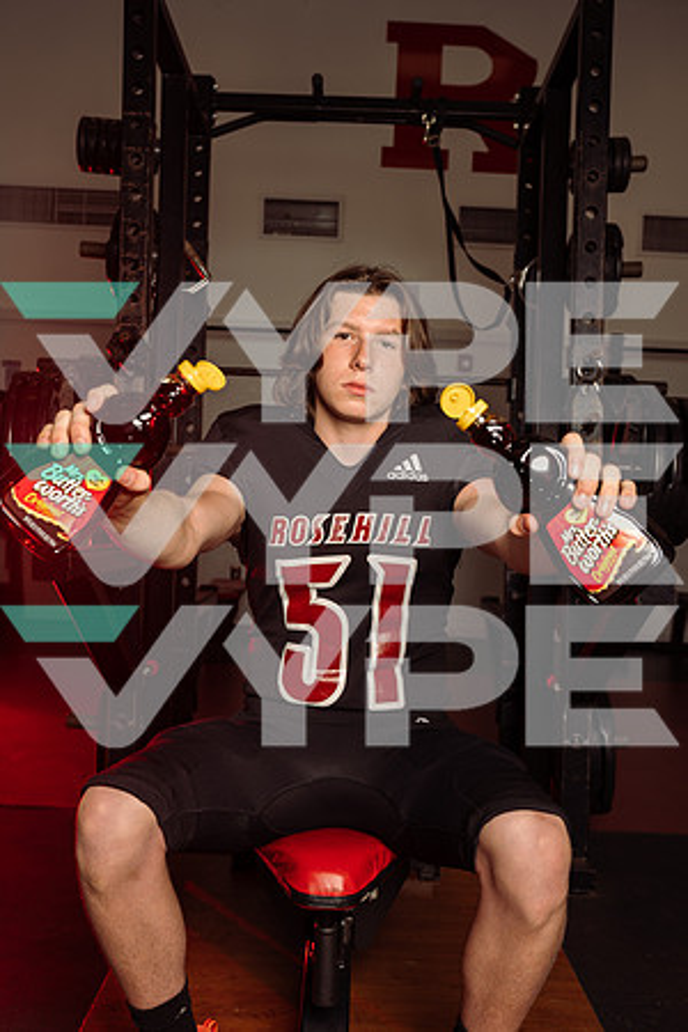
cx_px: 344
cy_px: 516
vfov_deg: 53.1
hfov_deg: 36.9
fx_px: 1032
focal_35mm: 36
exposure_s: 1/250
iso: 250
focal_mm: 36
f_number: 6.3
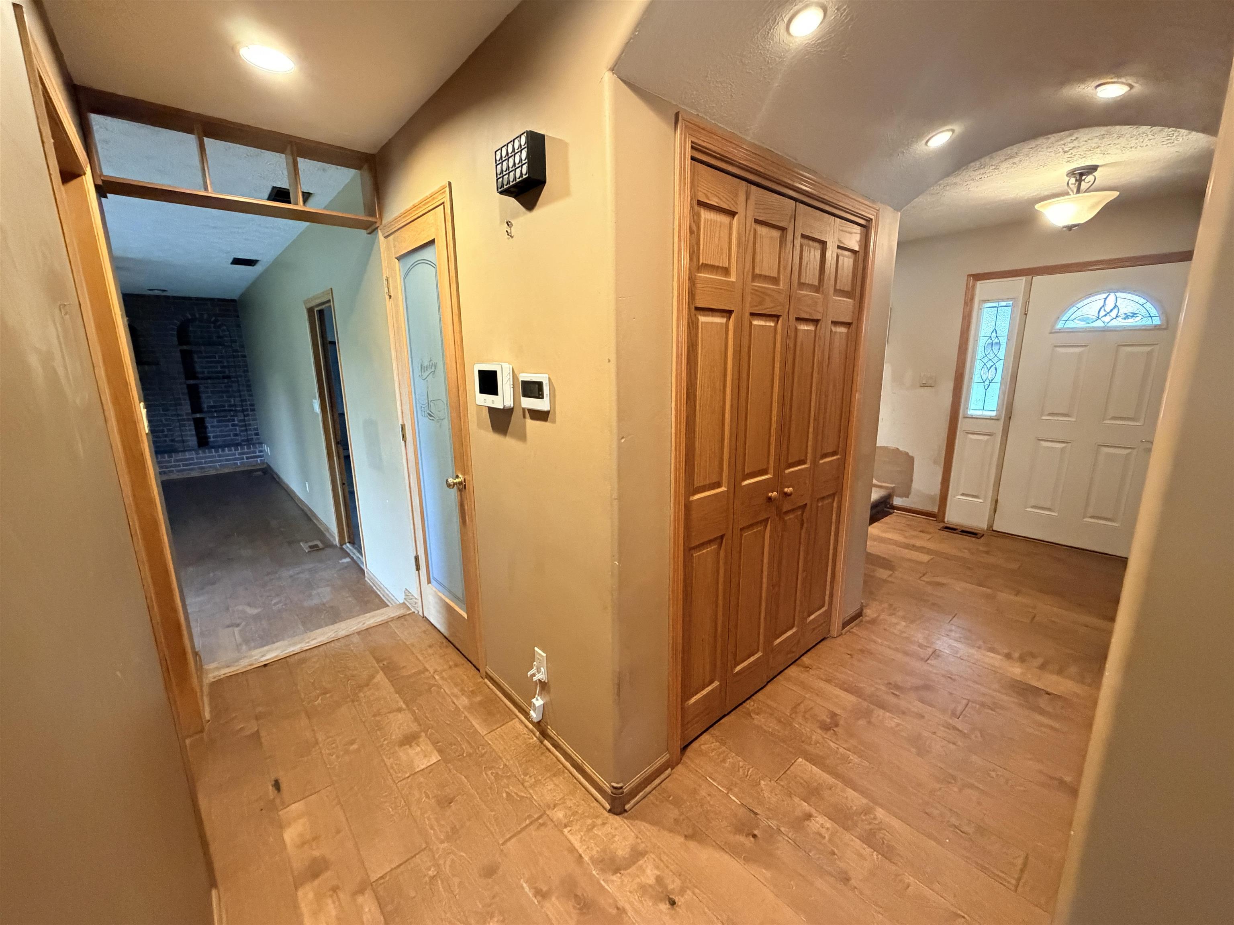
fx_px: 499
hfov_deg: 102.1
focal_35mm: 14
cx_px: 617
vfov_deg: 85.7
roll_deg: +0.8
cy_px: 462
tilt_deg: -11.6
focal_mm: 2.22
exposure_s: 1/60
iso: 800
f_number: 2.2
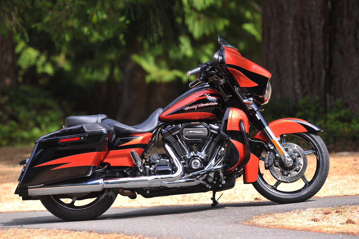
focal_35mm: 300
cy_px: 120
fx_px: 2990
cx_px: 180
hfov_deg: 6.9
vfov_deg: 4.6
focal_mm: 300
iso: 100
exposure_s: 1/250
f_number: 5
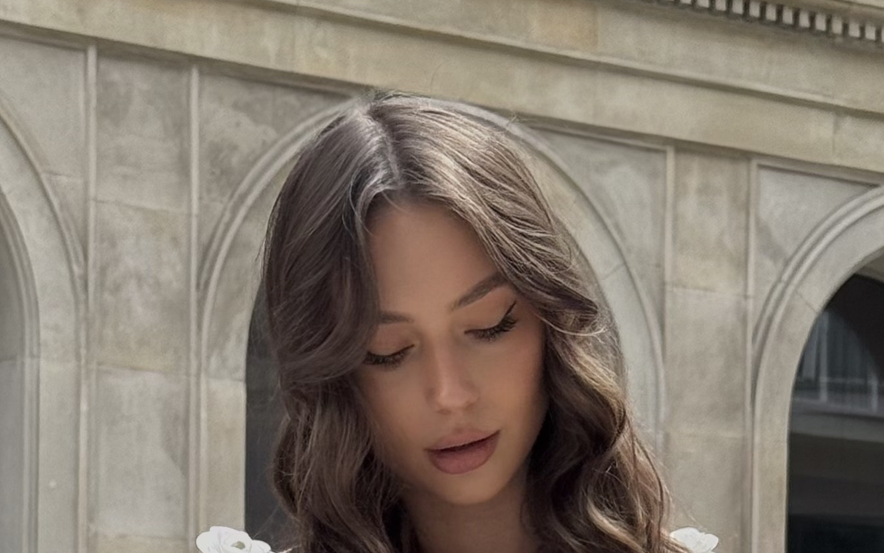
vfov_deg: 9.1
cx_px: 402
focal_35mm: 141
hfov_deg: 14.8
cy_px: 824
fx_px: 3397
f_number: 1.78
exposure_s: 1/1513
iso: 64
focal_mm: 6.76
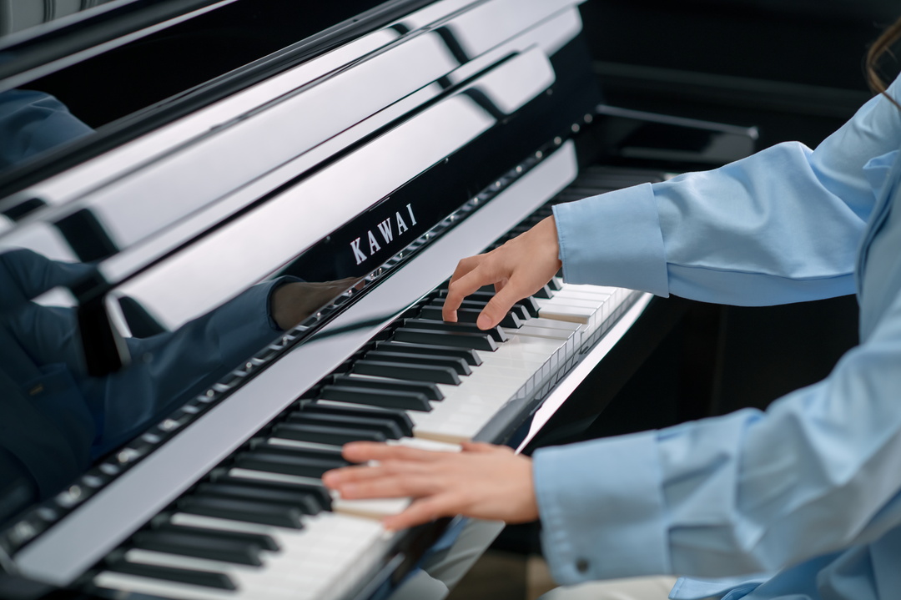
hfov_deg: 23.9
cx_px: 450
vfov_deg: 16.1
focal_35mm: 85
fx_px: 2126
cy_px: 300
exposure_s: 1/200
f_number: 2.8
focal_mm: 85
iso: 400
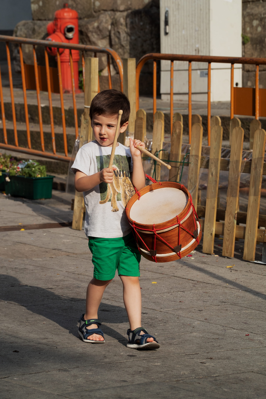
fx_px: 2214
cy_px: 200
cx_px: 133
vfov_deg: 10.3
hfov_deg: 6.9
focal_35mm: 200
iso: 1250
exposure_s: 1/1000
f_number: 11
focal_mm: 200
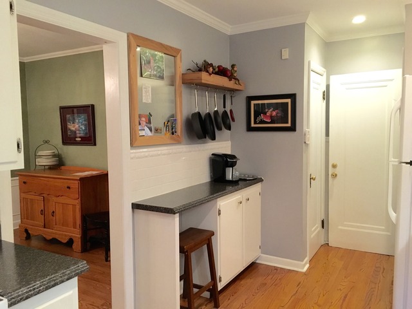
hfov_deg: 61.7
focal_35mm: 29
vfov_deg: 48.2
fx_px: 345
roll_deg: +0.3
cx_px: 206
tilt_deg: -3.6
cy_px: 154
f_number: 2.2
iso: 200
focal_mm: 4.15
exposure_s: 1/30
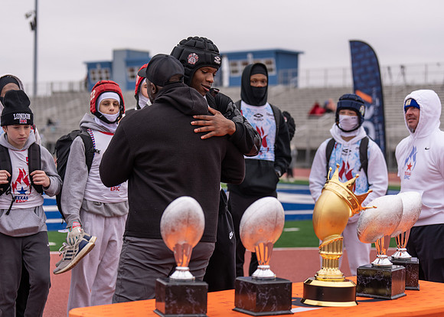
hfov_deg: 25.2
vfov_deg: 18.1
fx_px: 994
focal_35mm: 79
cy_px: 158
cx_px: 222
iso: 100
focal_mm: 70
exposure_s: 1/800
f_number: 2.8
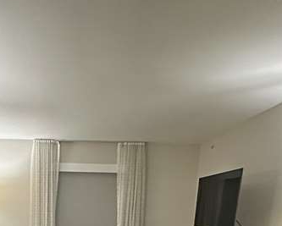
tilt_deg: -12.9
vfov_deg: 28.8
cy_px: 298
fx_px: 351
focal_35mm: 42
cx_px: 74
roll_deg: -1.6
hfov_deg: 42.6
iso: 640
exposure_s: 1/60
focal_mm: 2.22
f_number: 2.2
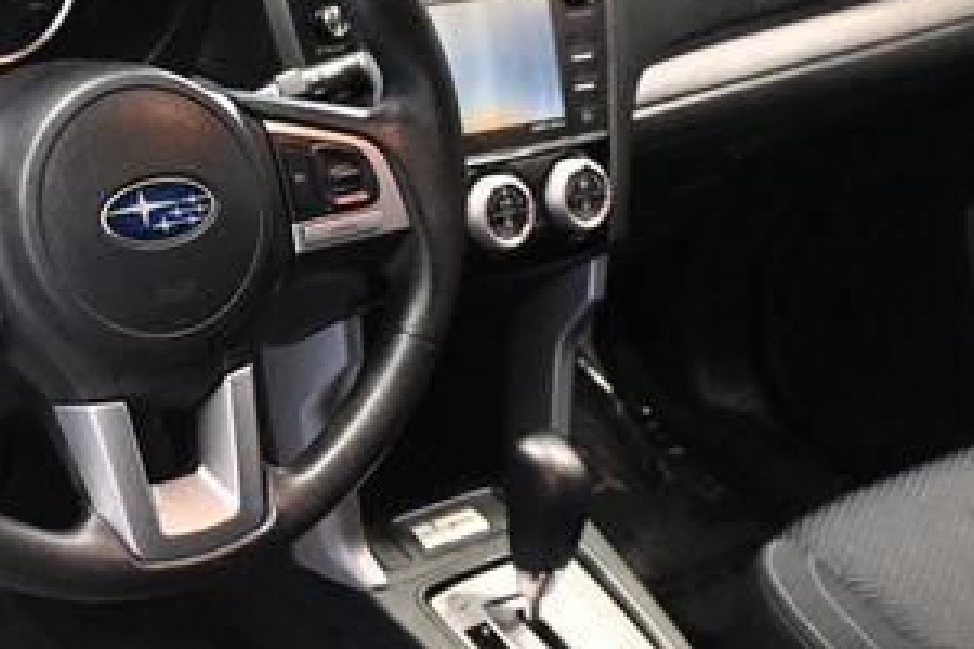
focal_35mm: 66
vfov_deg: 20.7
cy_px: 305
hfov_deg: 30.0
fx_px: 1775
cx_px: 201
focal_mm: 20.5
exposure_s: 1/60
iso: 9000
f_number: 3.8
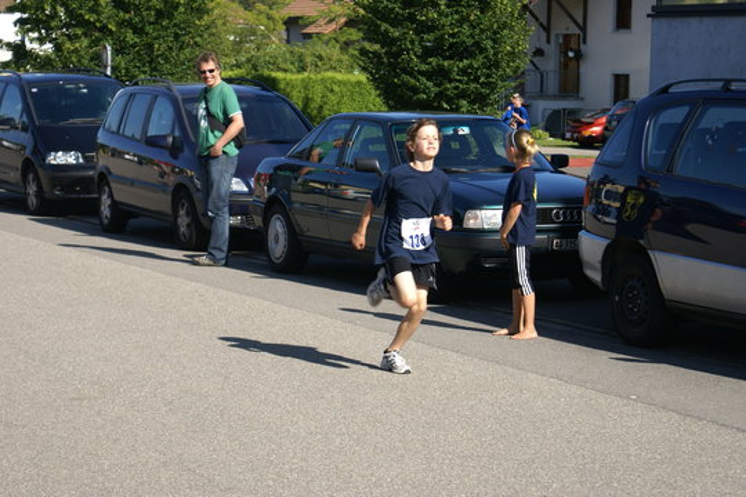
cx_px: 373
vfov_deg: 13.0
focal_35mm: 105
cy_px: 248
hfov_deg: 19.5
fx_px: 2176
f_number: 5.6
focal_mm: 70
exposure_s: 1/250
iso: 100
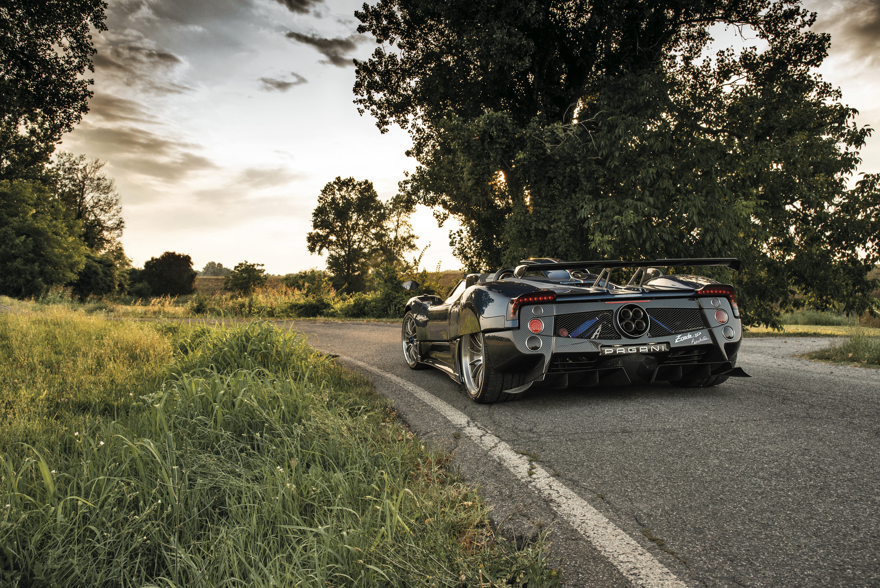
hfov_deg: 58.7
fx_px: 782
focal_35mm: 32
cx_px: 440
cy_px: 294
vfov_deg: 41.1
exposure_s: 1/125
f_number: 8
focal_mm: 32
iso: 1000
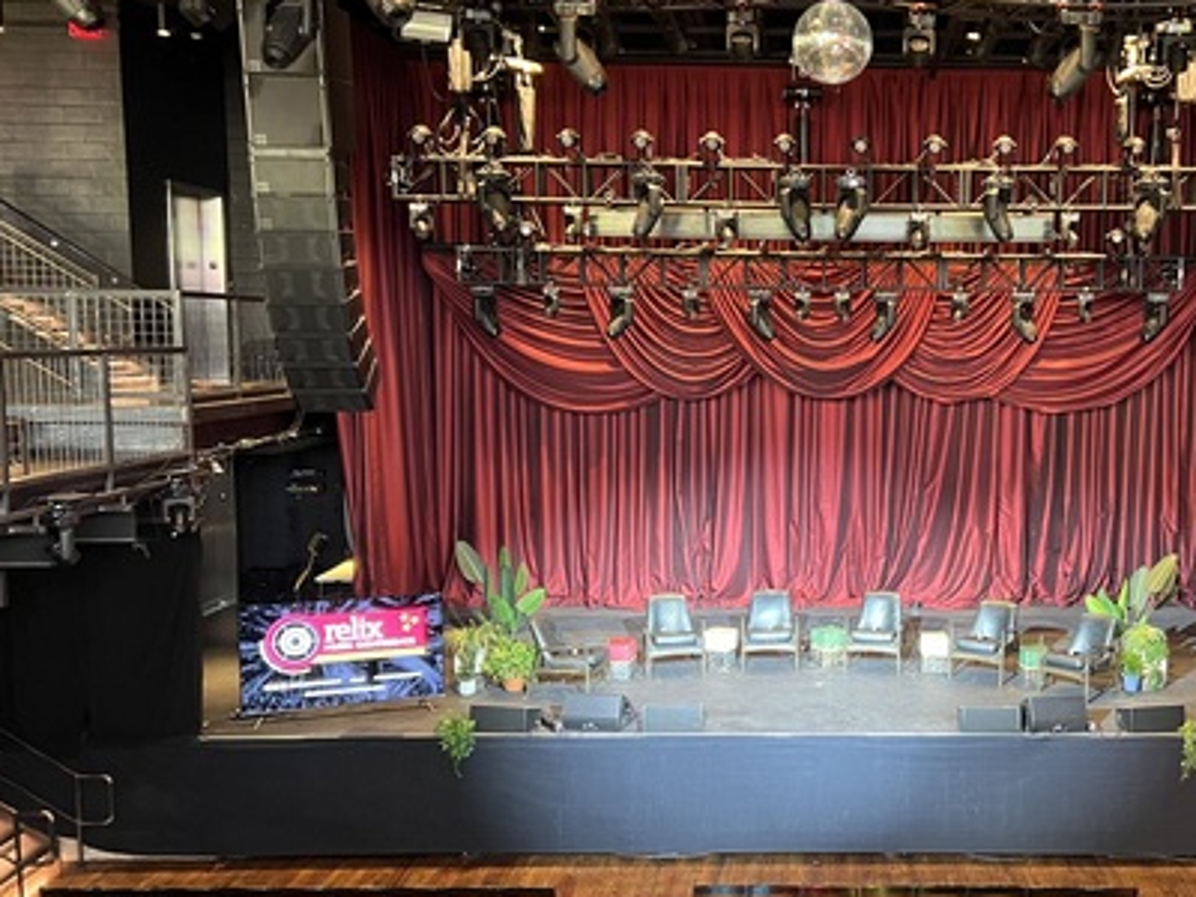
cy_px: 472
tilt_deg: -7.0
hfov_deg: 46.6
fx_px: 1347
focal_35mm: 39
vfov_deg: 36.8
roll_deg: -0.5
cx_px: 852
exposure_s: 1/54
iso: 500
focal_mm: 5.7
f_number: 1.5
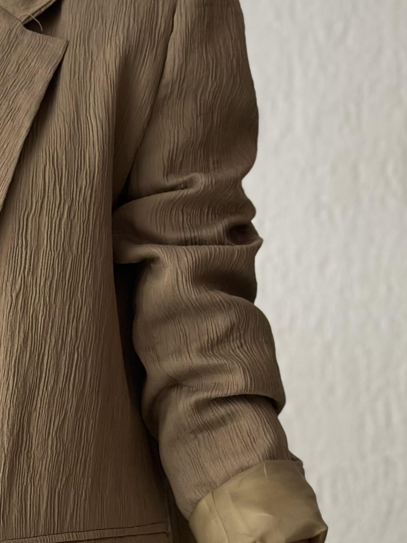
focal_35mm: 111
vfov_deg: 17.5
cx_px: -40
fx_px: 1740
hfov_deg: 13.1
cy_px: 459
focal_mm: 6.86
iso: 160
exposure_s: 1/60
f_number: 1.78
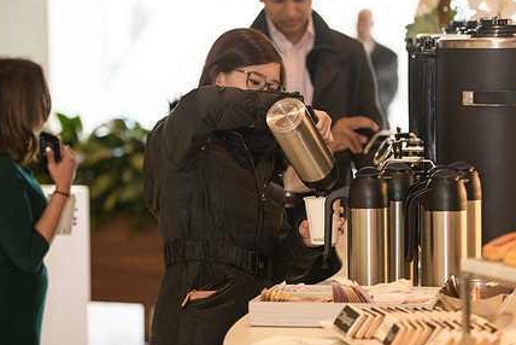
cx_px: 295
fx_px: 2137
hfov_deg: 13.8
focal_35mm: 149
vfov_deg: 9.2
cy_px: 122
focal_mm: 110
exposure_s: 1/125
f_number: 3.2
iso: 400
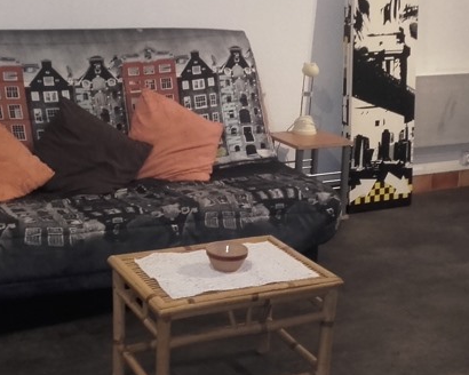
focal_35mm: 59
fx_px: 819
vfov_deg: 25.8
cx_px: 208
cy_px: 154
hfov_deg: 31.9
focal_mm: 3.31
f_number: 2.2
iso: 270
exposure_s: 1/14
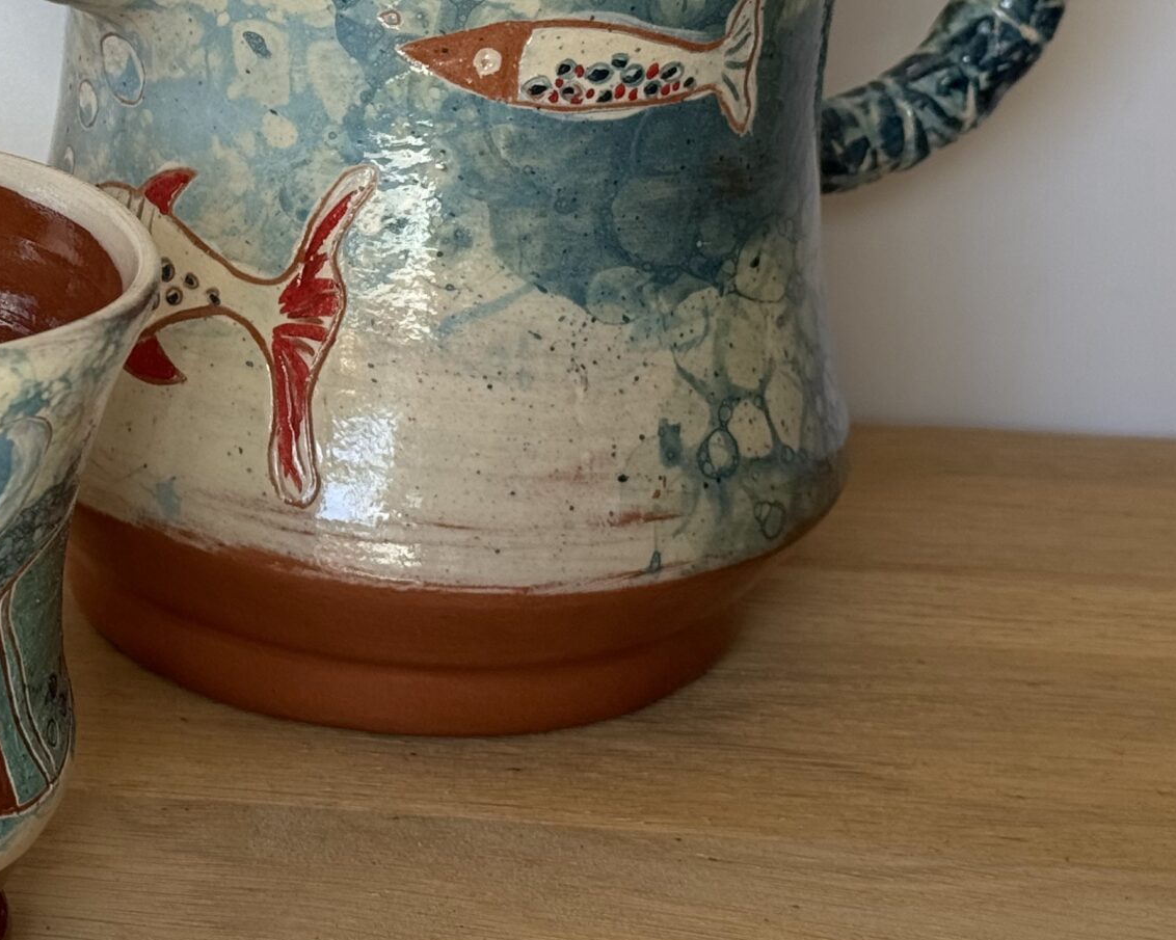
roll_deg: -1.1
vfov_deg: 14.5
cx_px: -27
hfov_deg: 17.6
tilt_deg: -17.6
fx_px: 3688
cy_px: 249
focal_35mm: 106
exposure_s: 1/499
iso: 64
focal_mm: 6.76
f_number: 1.78
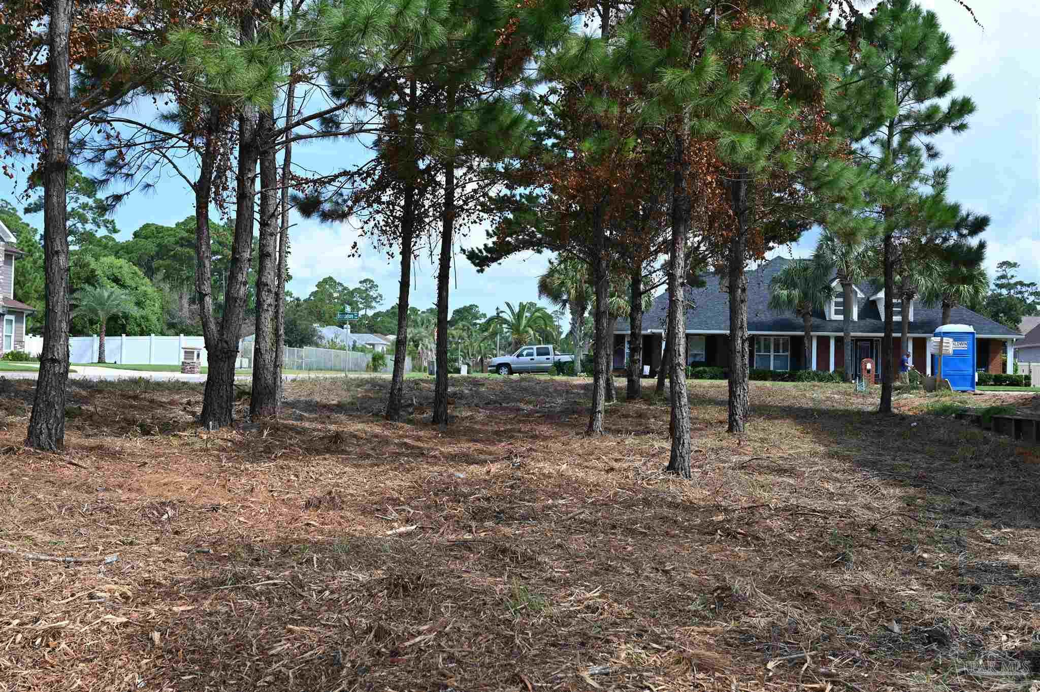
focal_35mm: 38
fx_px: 1097
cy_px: 346
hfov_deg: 50.7
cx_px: 520
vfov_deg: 35.0
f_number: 6.3
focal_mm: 38
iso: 100
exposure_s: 1/250
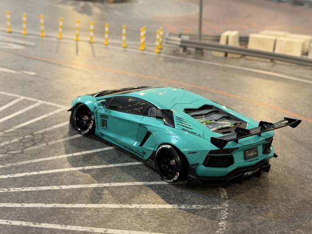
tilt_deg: -18.3
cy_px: 117
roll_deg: -4.0
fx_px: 514
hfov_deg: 33.7
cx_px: 175
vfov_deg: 25.7
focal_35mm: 57
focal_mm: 6.76
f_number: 1.78
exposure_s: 1/40
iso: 250
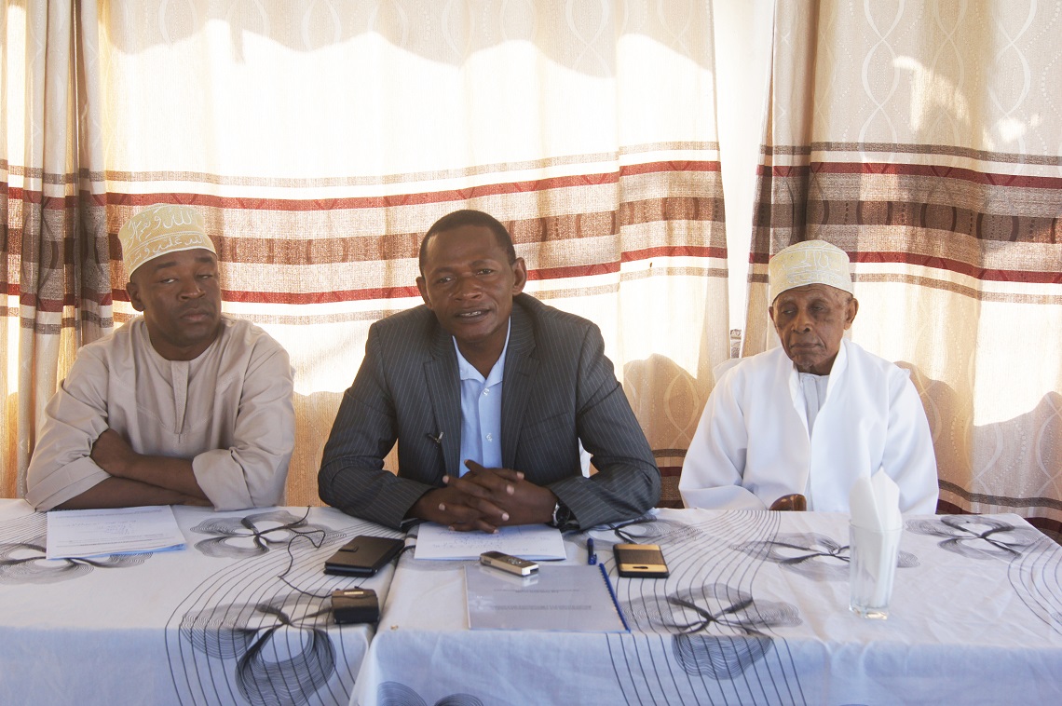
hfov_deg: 46.4
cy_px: 353
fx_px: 1238
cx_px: 531
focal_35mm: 42
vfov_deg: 31.8
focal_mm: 28
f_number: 5.6
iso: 200
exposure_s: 1/80
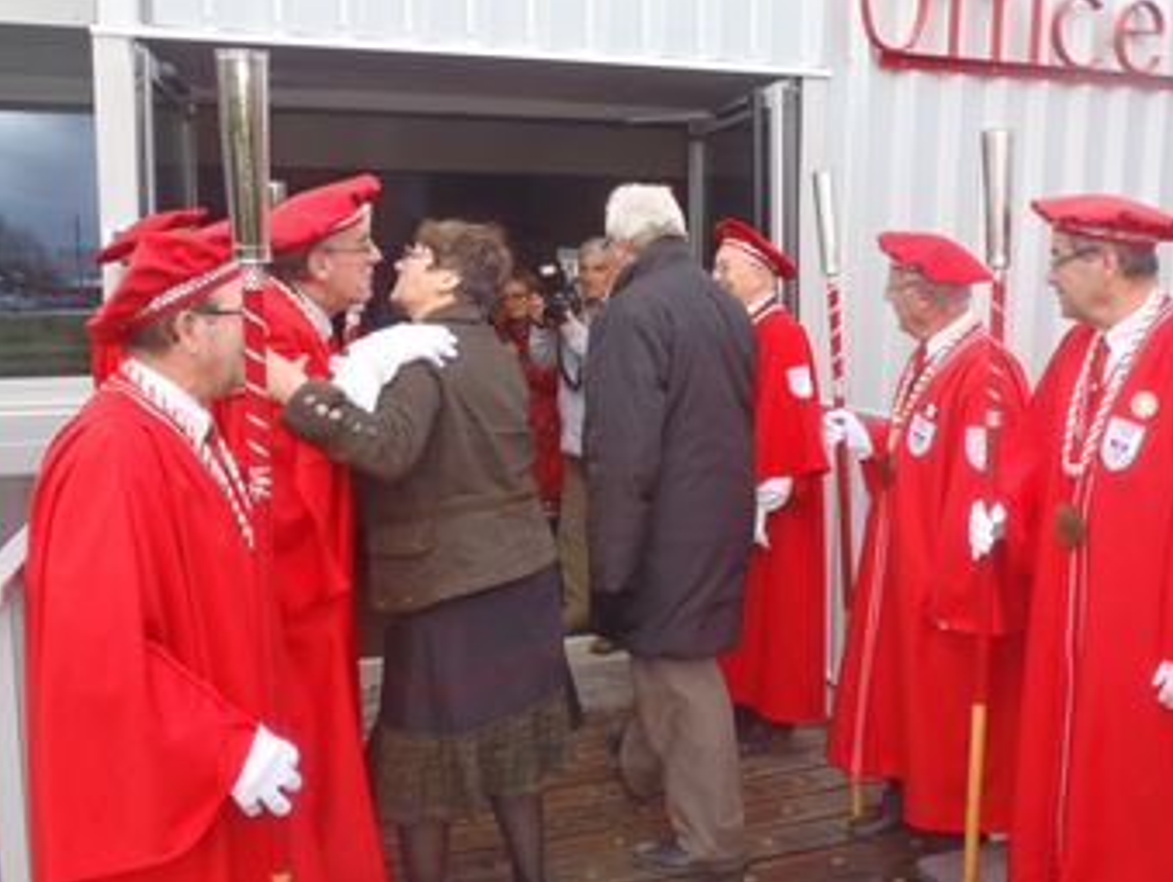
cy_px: 374
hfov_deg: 55.0
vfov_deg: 42.9
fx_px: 1119
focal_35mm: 33
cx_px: 689
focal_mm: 5
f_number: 3.9
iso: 80
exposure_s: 1/100
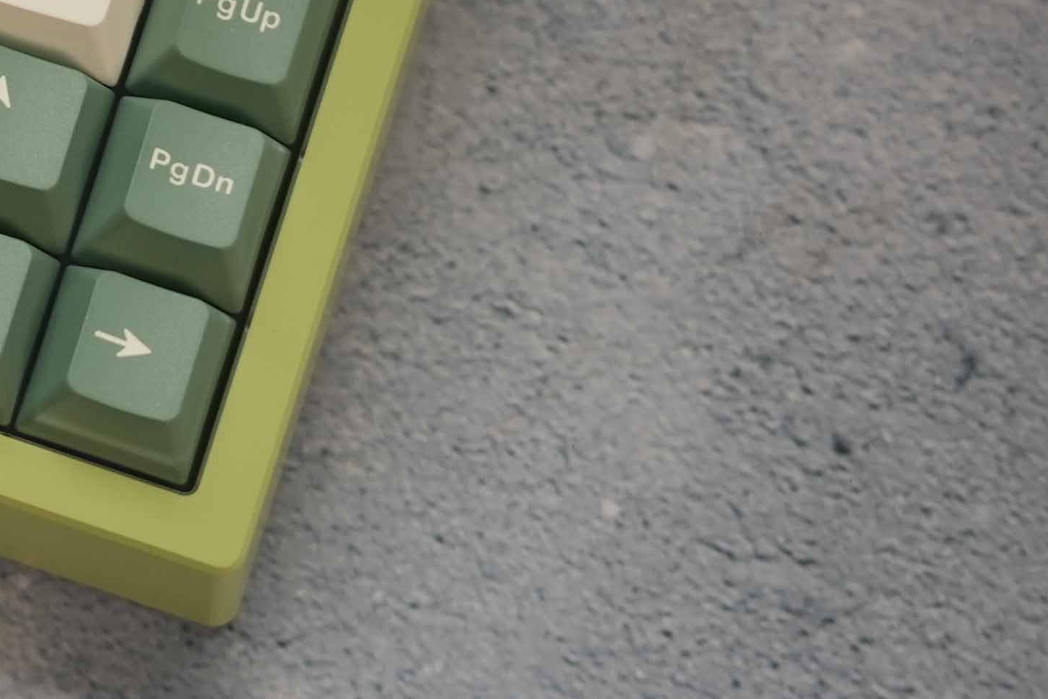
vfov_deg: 5.4
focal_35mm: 251
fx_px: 7319
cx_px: -1073
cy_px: -191
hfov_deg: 7.8
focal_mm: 51.7
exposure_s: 1/800
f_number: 2.8
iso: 320
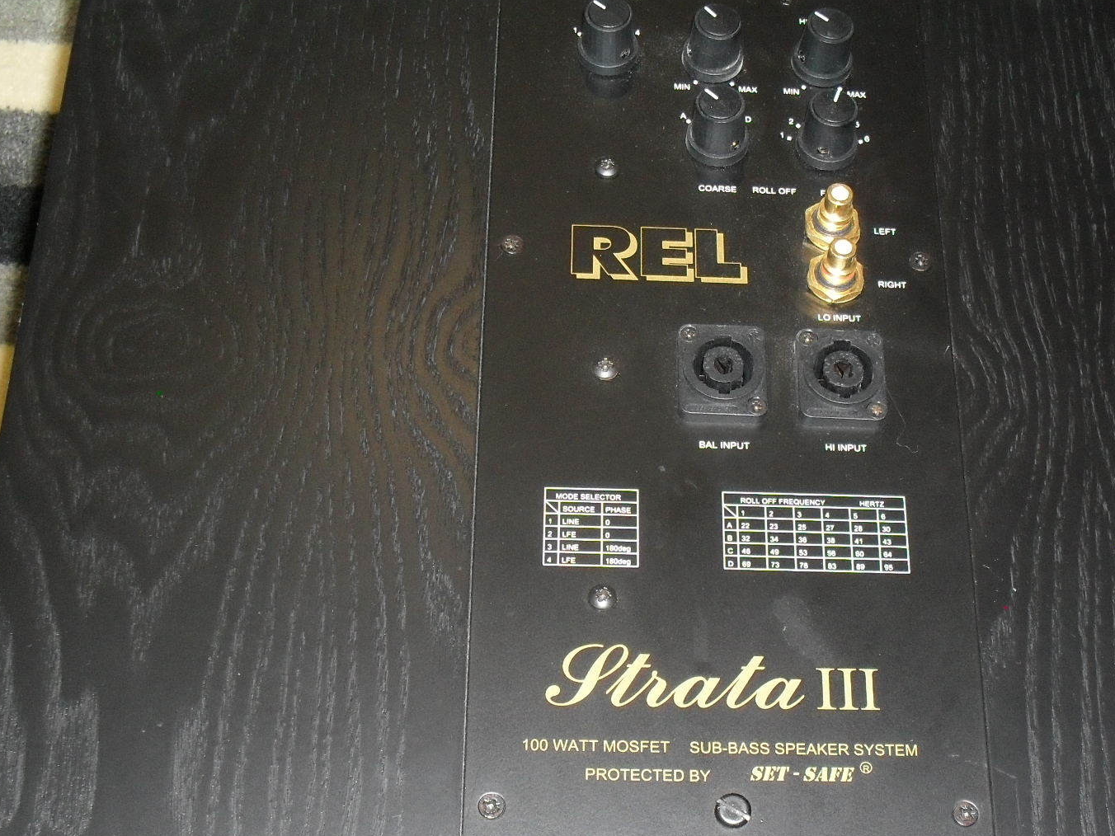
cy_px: 622
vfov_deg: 27.2
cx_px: 675
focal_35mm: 53
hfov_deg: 36.0
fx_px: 1707
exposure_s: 1/45
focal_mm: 6.3
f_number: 3.2
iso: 200
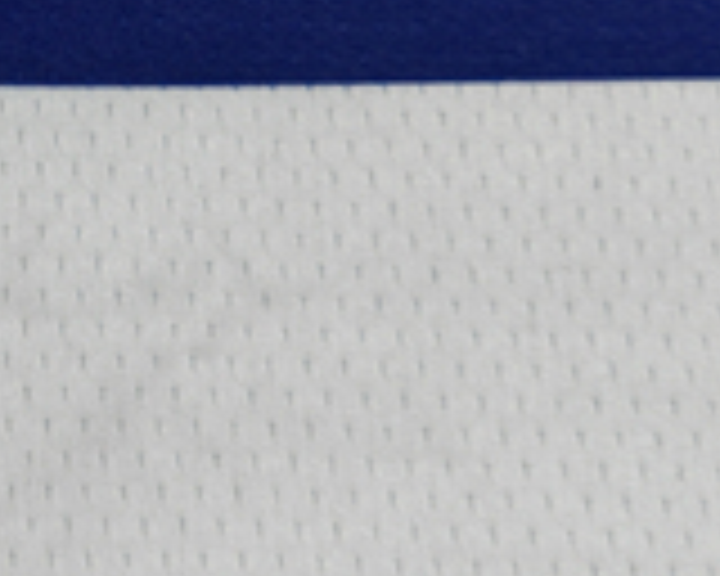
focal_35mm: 122
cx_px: -369
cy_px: -171
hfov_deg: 14.6
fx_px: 2600
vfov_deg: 12.3
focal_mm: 5.3
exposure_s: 1/100
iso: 64
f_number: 1.9
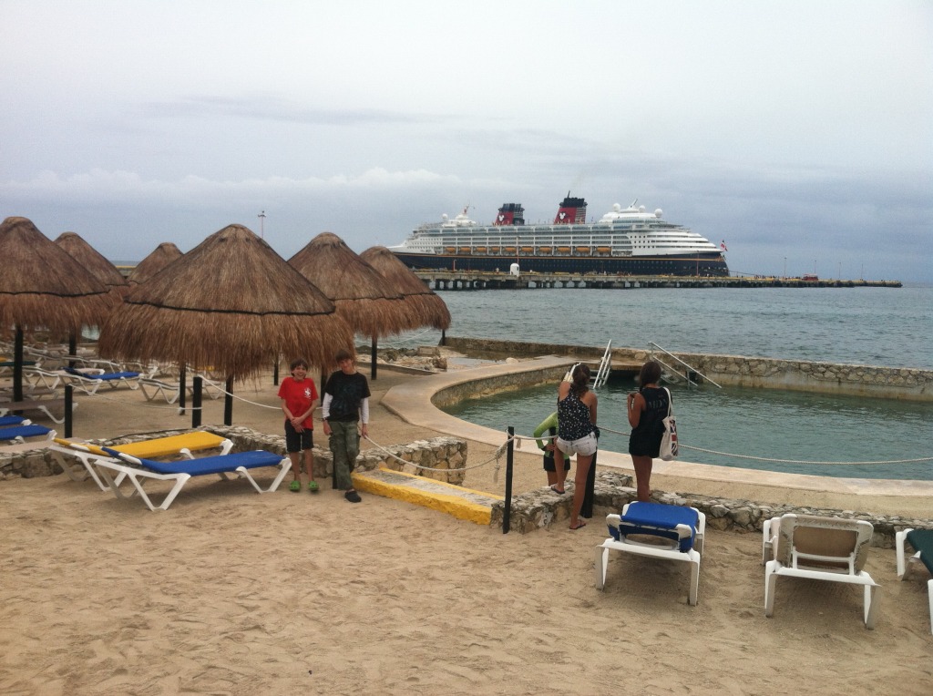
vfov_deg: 40.6
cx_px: 466
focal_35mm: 35
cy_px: 348
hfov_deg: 52.7
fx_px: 942
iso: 80
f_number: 2.8
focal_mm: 3.85
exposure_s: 1/1225
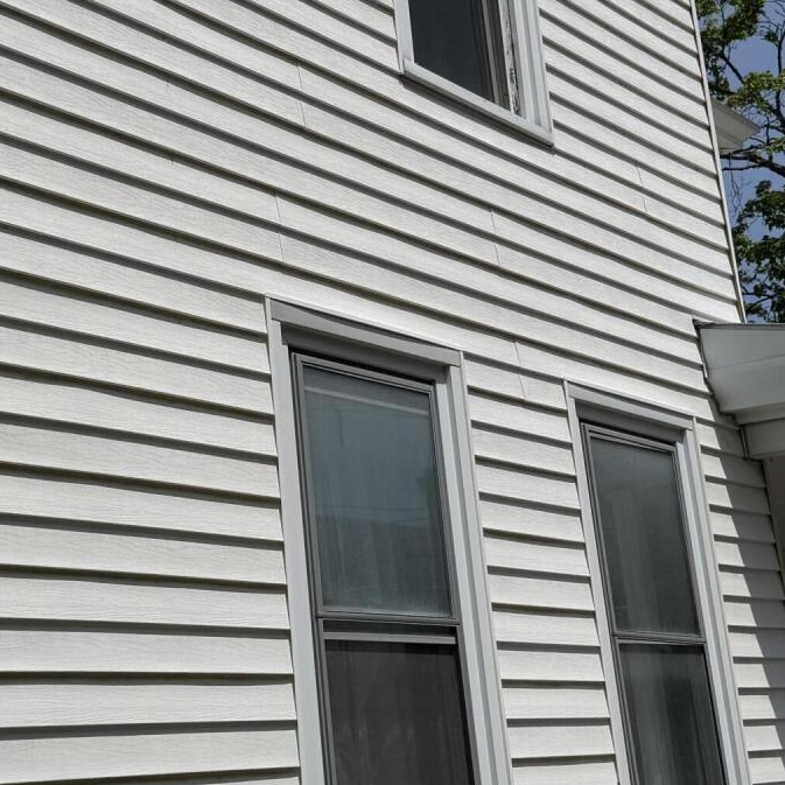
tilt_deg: +15.0
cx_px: 265
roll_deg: +3.8
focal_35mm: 63
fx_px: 1616
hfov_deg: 27.1
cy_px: 338
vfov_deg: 27.3
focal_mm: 6.76
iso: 80
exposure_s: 1/14286
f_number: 1.78
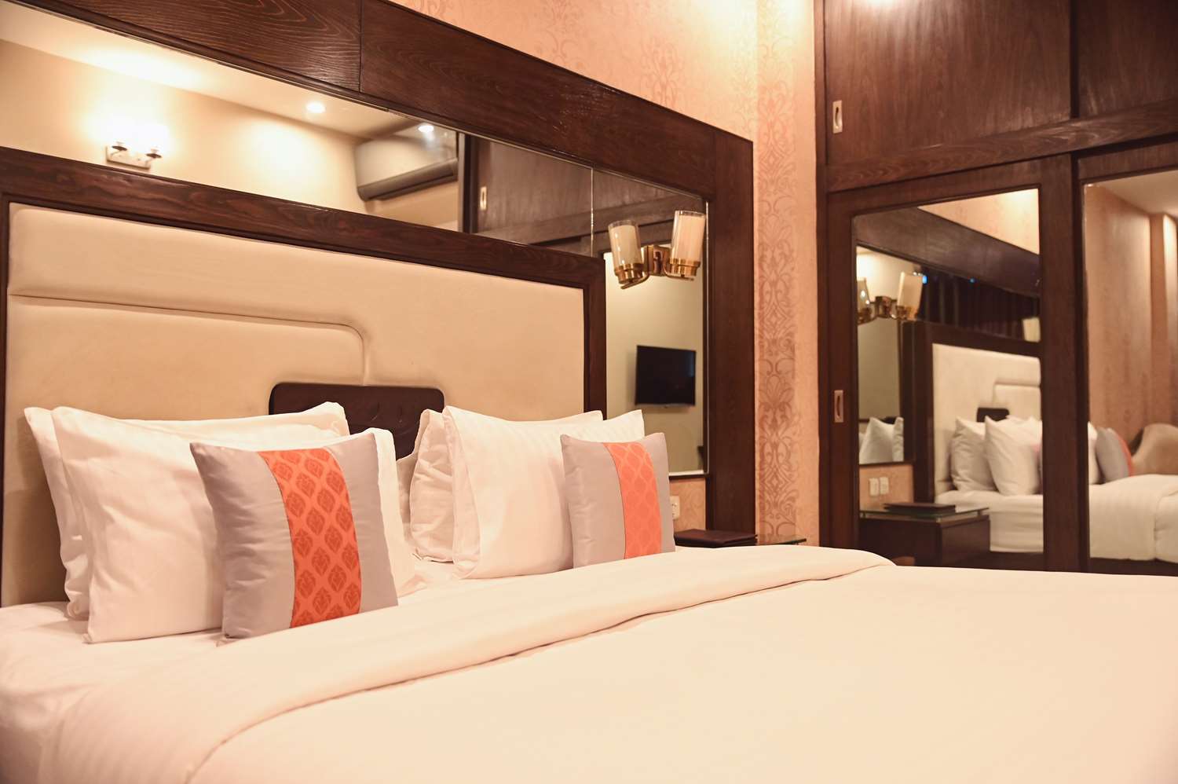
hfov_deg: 60.3
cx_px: 589
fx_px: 1014
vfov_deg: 42.3
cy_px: 392
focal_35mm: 31
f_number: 2.8
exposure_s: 1/125
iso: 2000
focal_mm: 31
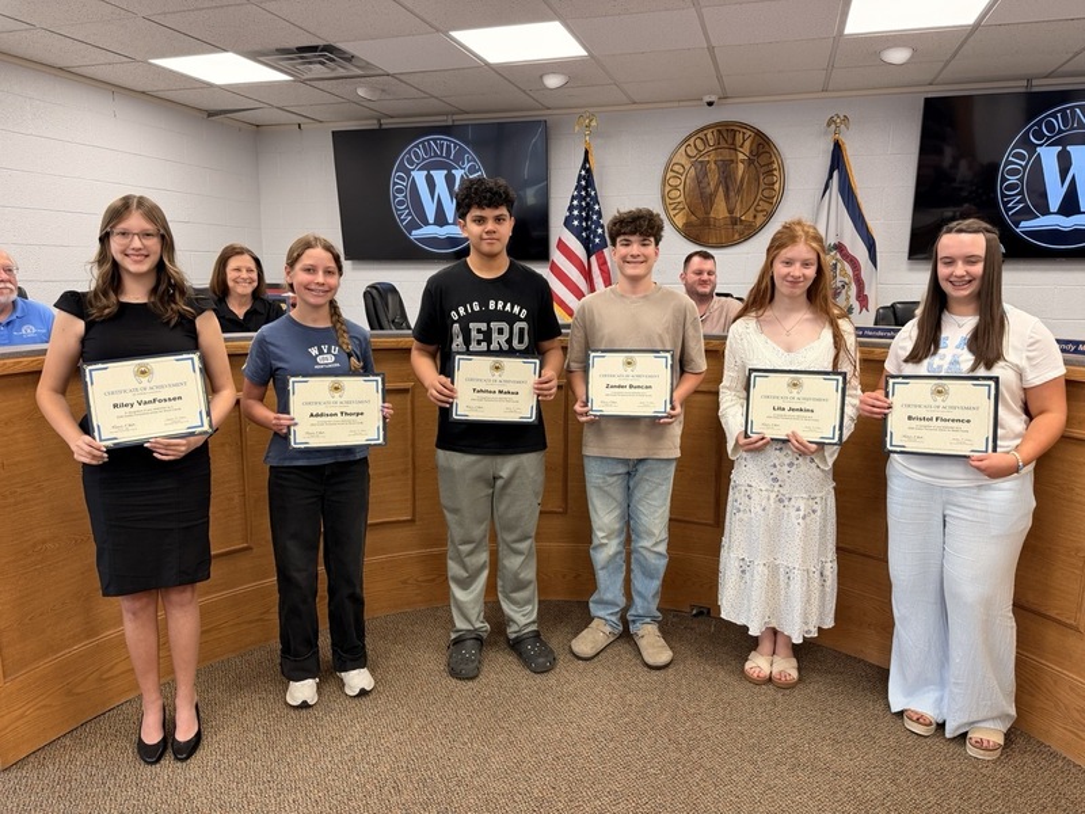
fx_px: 752
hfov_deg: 71.6
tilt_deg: -10.5
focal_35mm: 24
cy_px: 407
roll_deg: +0.5
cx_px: 542
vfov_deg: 56.8
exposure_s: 1/120
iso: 160
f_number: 1.78
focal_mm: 6.76
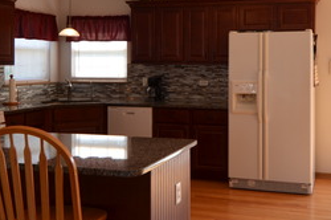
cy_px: 65
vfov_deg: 28.9
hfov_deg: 42.7
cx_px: 191
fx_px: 422
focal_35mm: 46
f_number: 5
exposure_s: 1/60
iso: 100
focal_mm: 12
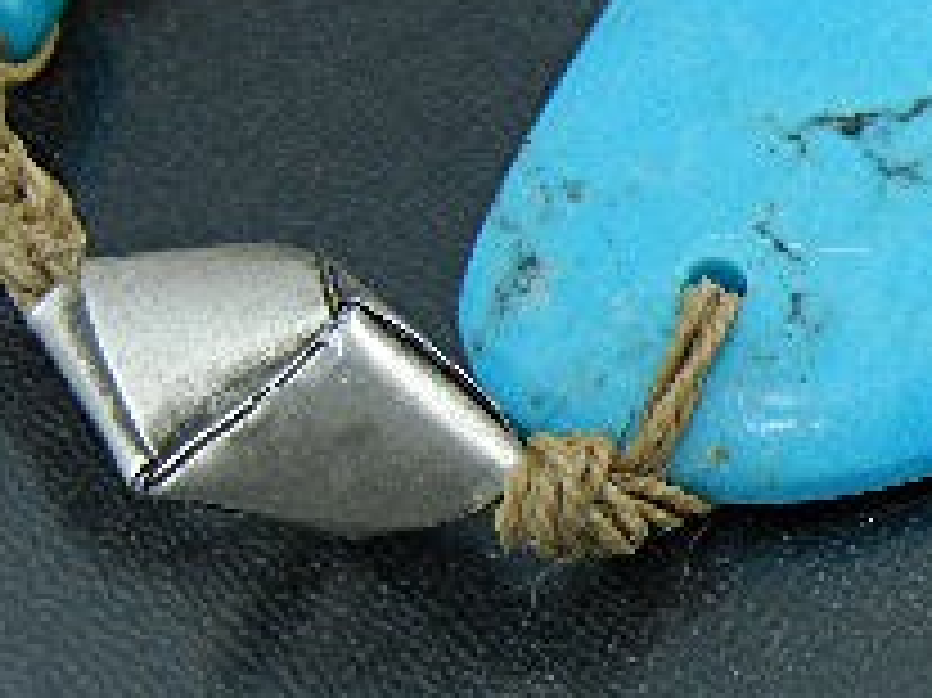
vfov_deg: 14.0
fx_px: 2825
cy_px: 491
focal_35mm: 105
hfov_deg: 17.5
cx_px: 1216
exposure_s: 1/32.3
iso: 200
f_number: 3.6
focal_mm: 6.2
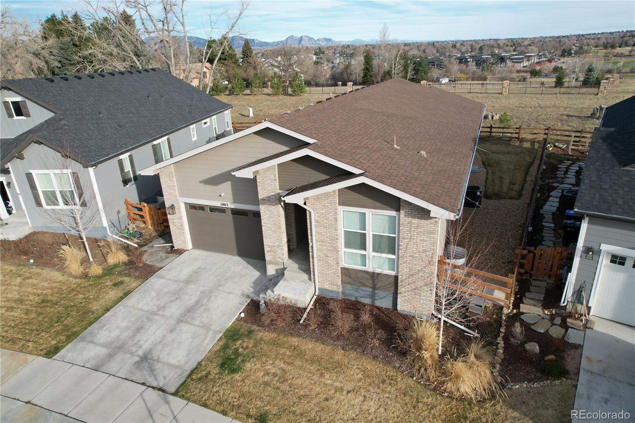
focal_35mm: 22
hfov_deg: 78.6
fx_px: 388
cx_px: 318
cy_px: 212
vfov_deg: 57.2
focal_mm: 8.38
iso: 140
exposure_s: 1/1500
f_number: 2.8
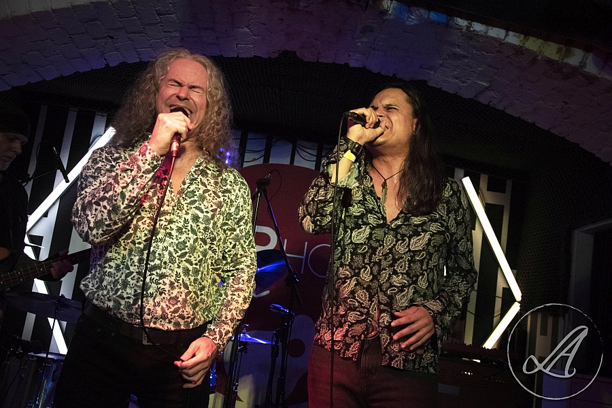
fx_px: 663
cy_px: 204
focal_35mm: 39
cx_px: 306
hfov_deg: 49.6
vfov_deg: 34.2
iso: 3200
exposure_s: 1/160
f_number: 5
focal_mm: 26
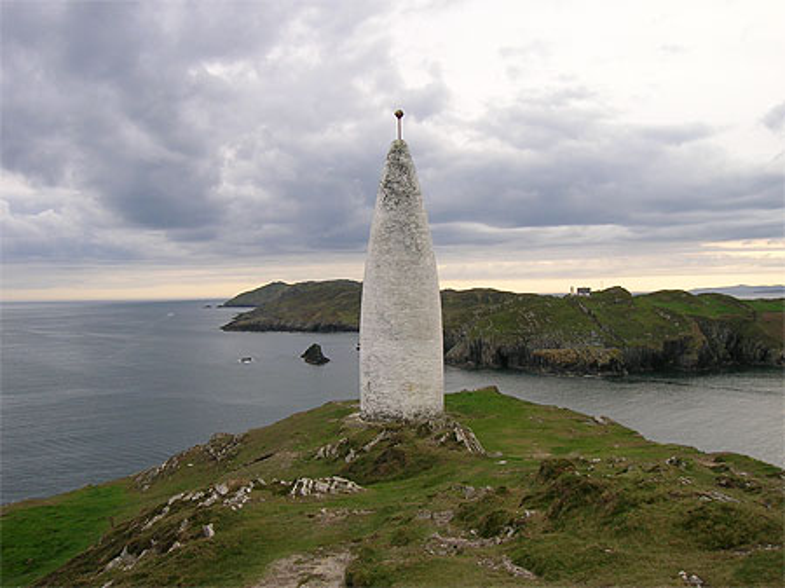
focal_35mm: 34
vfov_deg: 41.8
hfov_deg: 54.0
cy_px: 294
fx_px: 771
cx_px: 392
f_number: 4.9
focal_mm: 5.7
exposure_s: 1/108
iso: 50
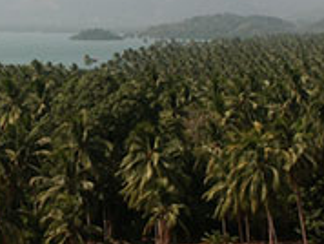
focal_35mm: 94
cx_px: 91
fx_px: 881
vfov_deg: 15.7
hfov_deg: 20.7
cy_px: 48
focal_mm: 10.04
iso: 100
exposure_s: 1/350
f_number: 8
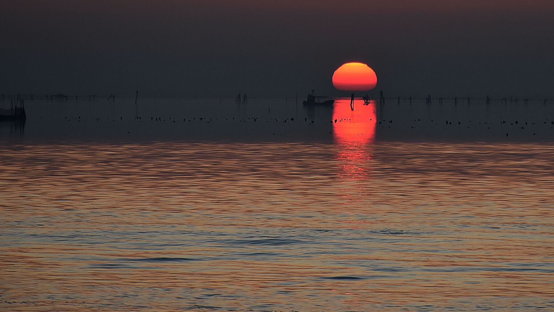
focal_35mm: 293
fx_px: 4305
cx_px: 347
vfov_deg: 4.1
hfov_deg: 7.4
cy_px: 67
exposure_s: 1/1000
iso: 800
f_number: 8
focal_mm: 140
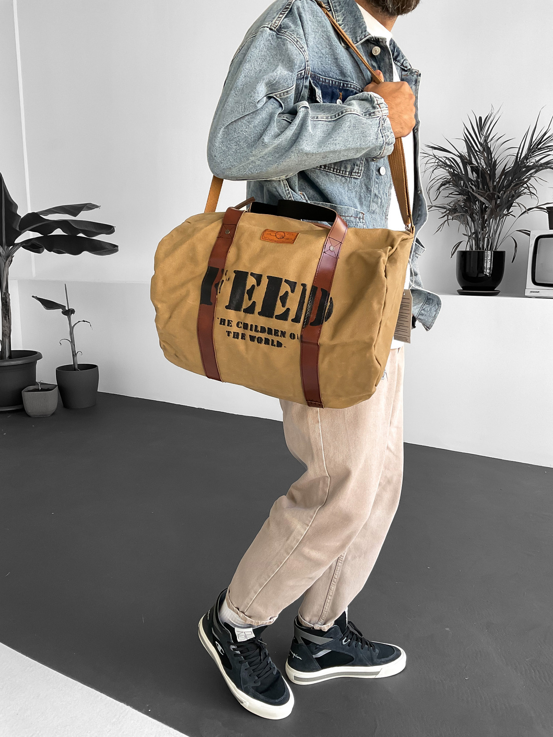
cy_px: 368
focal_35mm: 29
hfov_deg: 48.2
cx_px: 276
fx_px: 618
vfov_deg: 61.7
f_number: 1.8
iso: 64
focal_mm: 3
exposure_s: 1/120
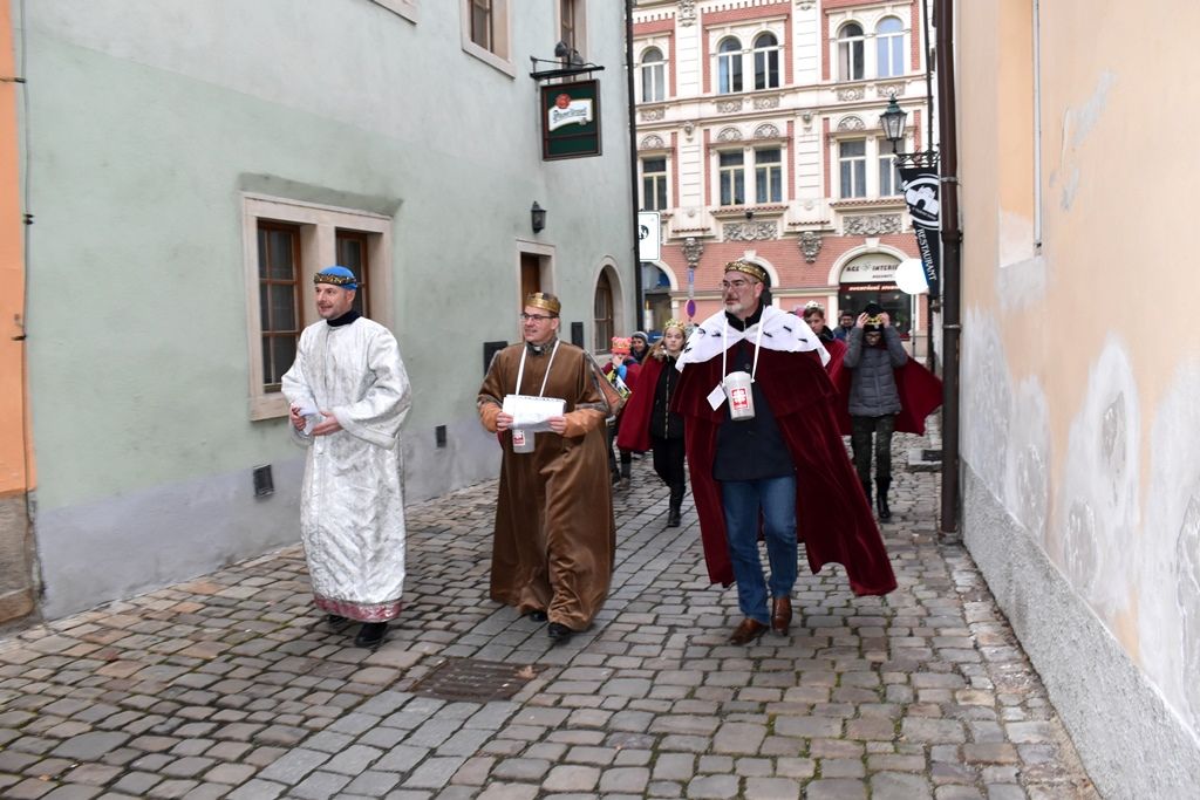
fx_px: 1000
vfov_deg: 43.6
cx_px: 600
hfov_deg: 61.9
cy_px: 400
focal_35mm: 30
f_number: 7.1
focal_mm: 20
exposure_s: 1/60
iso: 1100
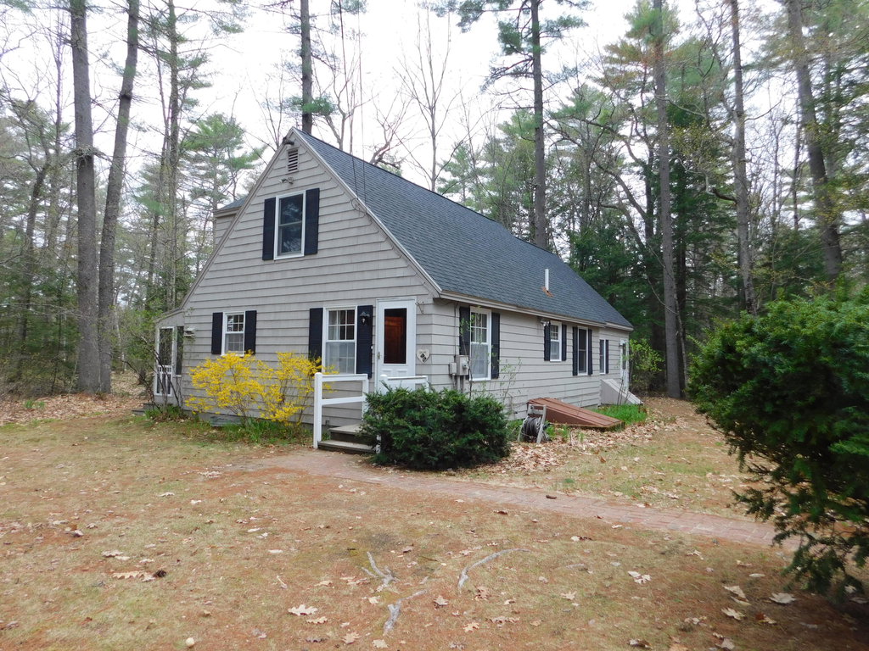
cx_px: 434
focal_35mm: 23
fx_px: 577
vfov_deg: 58.9
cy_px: 326
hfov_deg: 73.9
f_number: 3
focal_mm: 4
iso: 125
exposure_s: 1/160
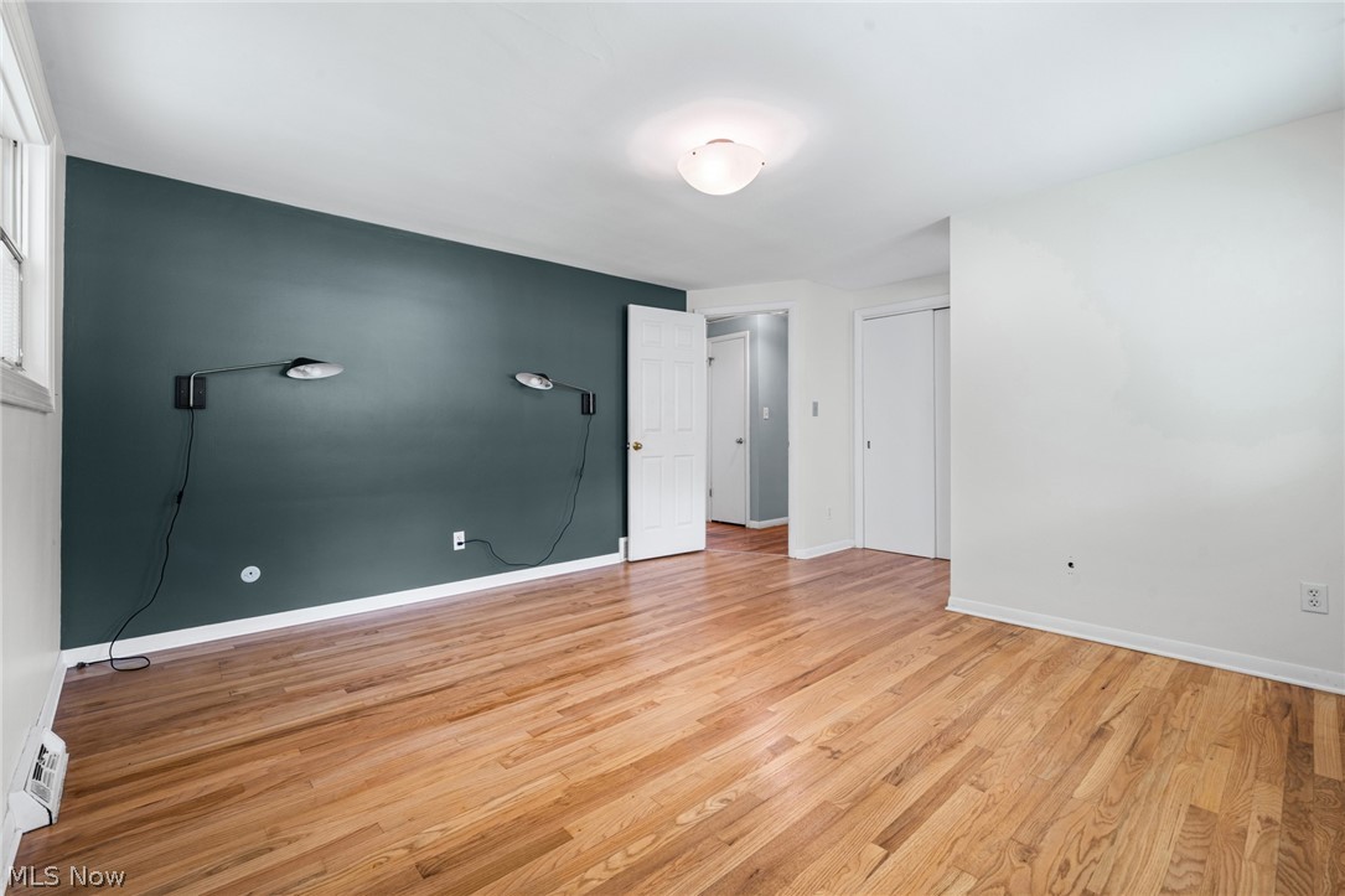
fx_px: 560
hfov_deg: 100.4
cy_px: 448
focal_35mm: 15
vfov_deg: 77.3
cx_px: 672
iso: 250
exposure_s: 1/1.25
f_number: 9
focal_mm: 15
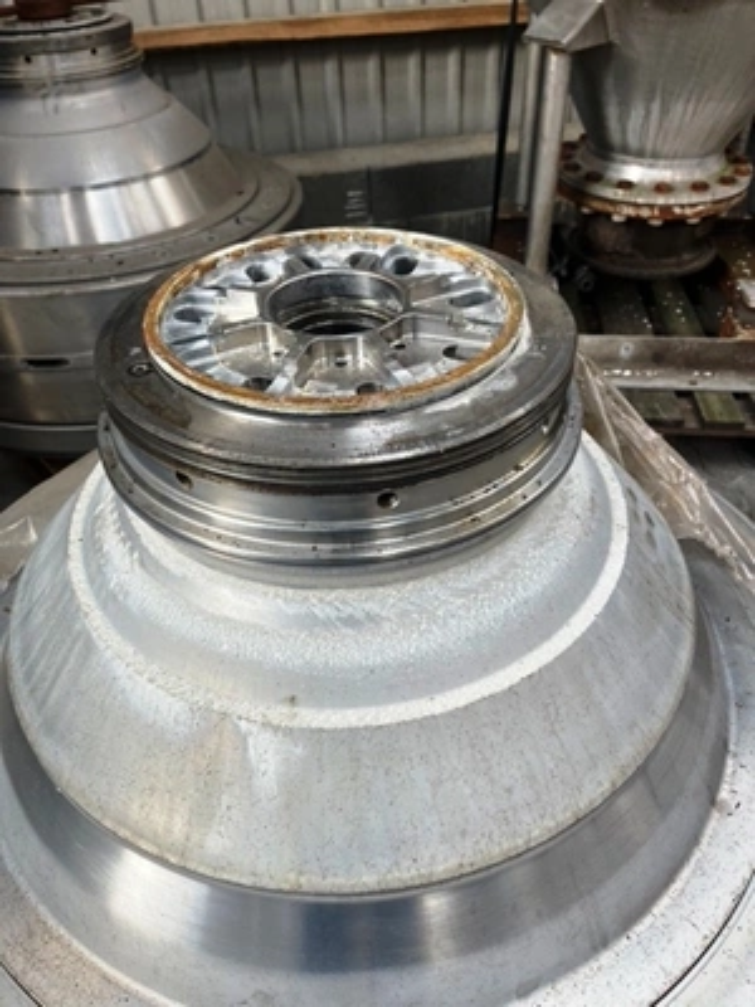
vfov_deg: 67.3
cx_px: 378
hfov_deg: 53.1
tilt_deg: -40.6
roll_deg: +2.7
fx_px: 756
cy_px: 504
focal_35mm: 26
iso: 80
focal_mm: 5.1
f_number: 1.6
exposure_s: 1/121
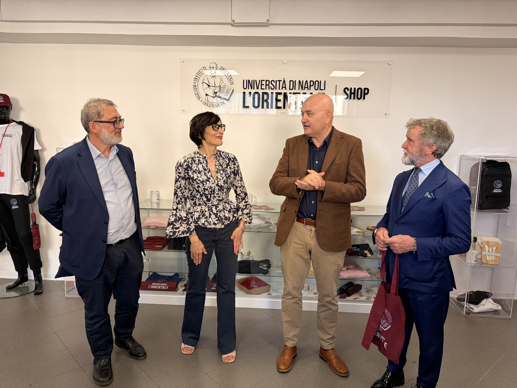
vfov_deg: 53.1
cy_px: 194
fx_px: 388
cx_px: 258
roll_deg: -0.6
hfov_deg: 67.3
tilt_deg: -8.3
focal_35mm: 26
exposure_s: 1/121
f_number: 1.6
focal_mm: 5.96
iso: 80
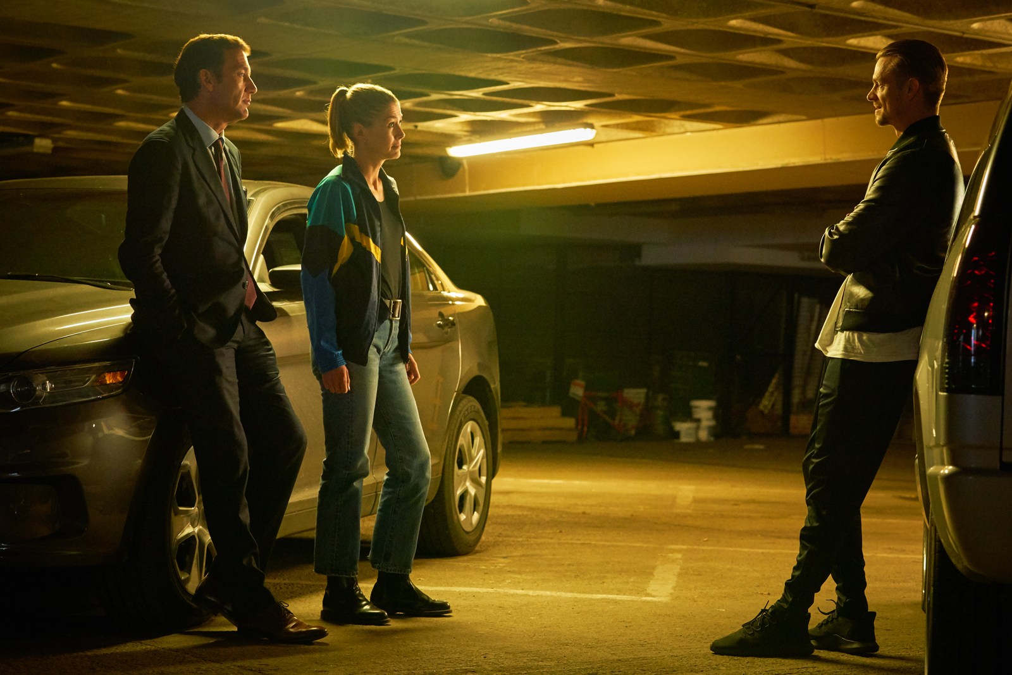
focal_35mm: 71
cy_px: 338
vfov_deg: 19.2
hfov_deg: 28.5
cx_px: 506
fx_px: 1996
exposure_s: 1/80
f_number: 5
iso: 5000
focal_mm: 71
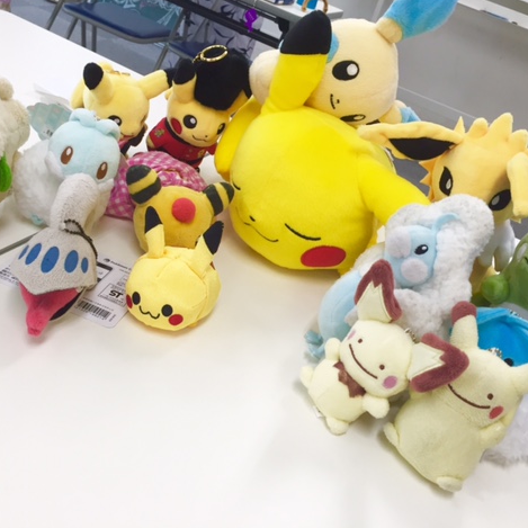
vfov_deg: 47.2
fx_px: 604
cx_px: 262
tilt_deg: -29.7
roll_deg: -19.9
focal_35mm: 35
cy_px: 259
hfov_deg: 47.2
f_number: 2.2
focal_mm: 4.15
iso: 32
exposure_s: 1/40
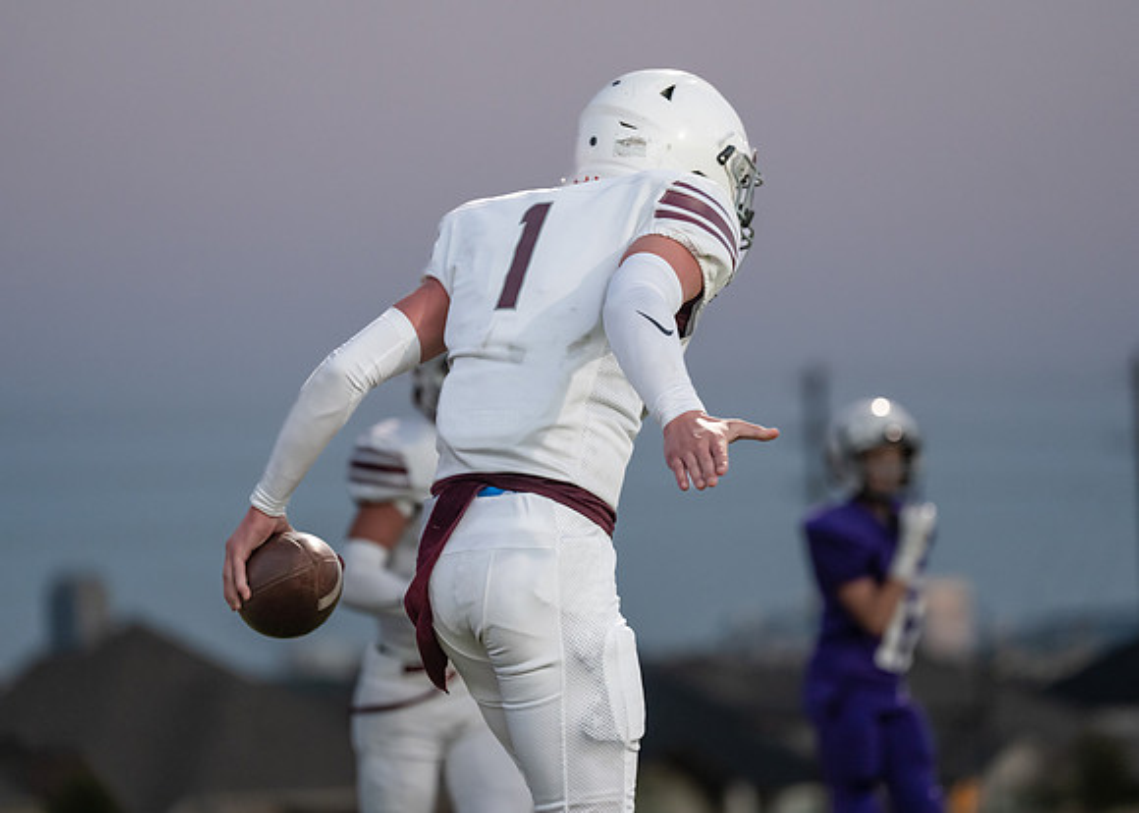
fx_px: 5171
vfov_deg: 9.0
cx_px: 570
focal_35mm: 160
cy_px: 406
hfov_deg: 12.6
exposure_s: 1/1250
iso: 3200
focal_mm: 149
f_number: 2.8
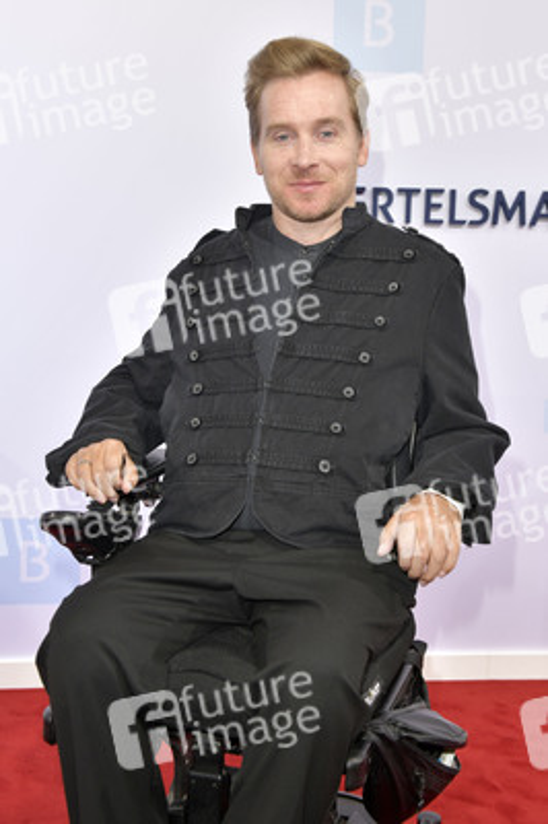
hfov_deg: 30.5
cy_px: 412
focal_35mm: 44
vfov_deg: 44.5
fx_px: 1006
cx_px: 274
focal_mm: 44
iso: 320
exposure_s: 1/160
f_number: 6.3
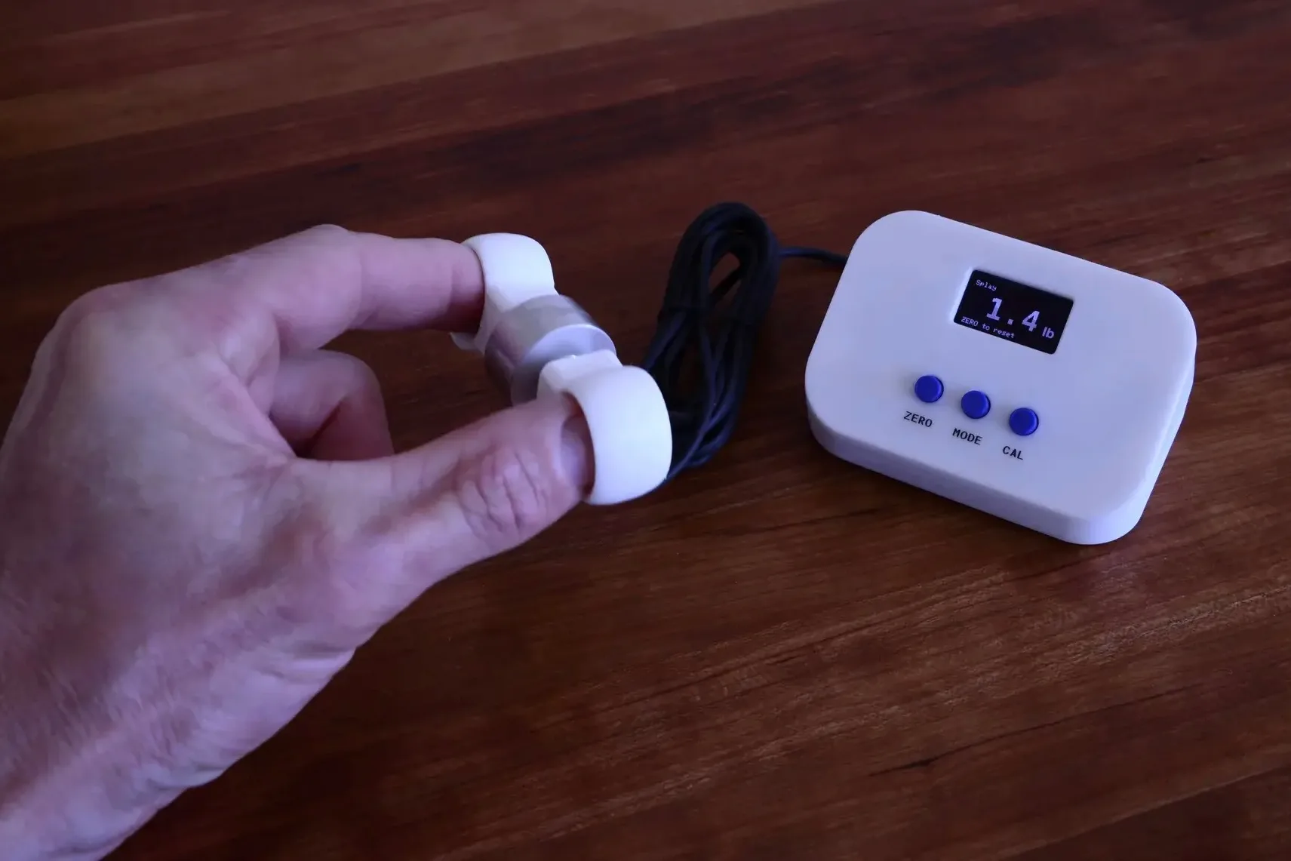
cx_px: 646
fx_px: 1434
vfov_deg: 33.4
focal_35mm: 40
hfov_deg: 48.5
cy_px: 430
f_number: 11
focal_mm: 40
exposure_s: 1/30
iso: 400
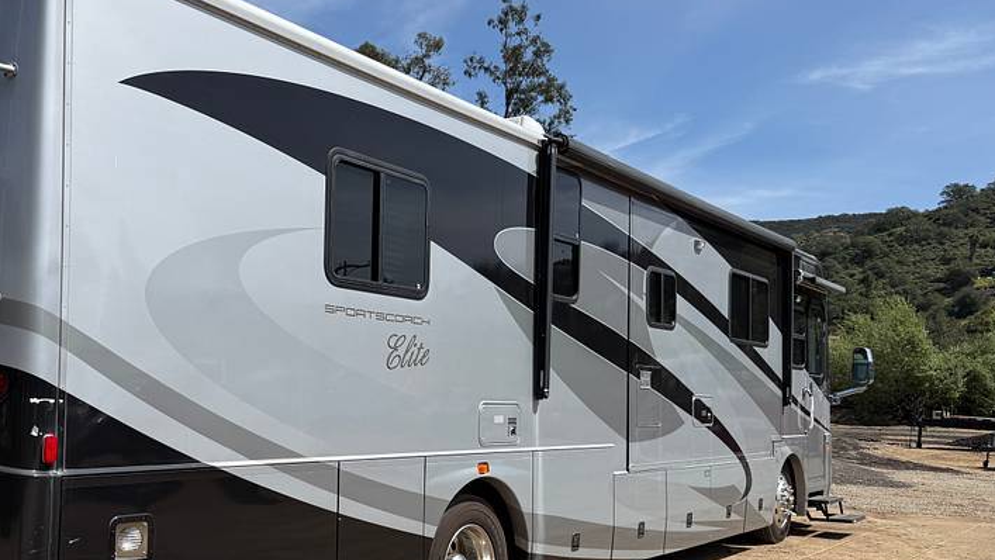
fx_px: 976
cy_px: 380
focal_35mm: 37
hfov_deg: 52.5
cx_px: 297
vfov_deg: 31.7
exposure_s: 1/6173
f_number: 1.78
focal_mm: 6.76
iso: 80
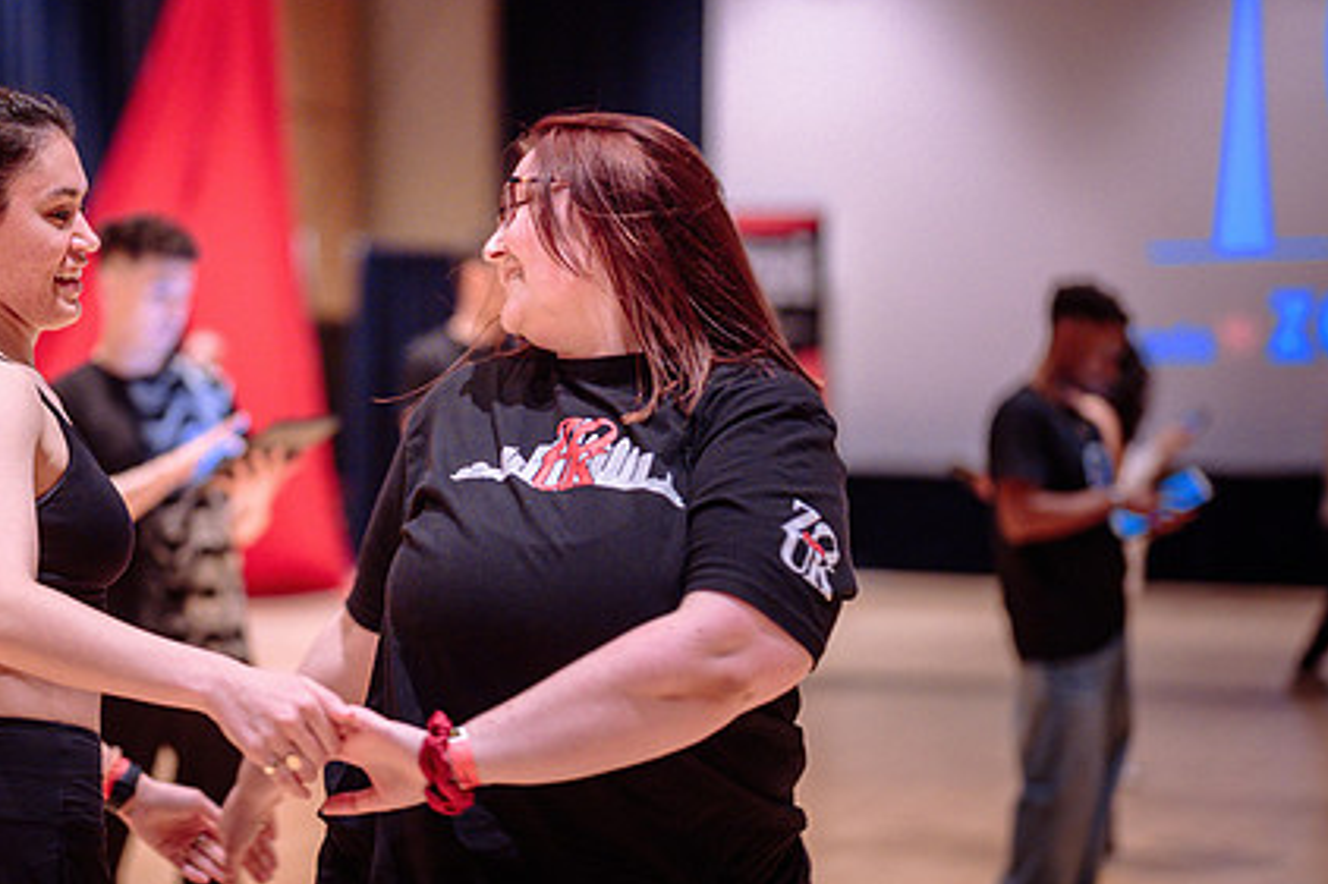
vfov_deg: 17.7
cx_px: 456
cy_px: 517
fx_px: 2839
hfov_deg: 26.2
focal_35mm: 77
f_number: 1.2
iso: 1600
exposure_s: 1/200
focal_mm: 50
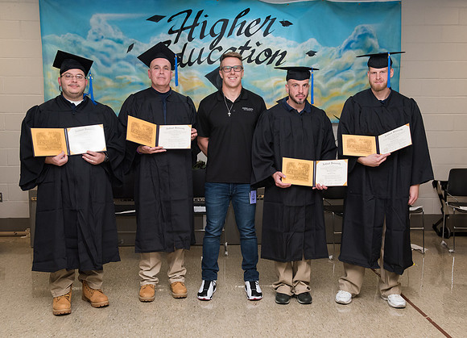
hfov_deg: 47.1
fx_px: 535
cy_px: 172
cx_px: 237
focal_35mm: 40
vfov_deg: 35.0
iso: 2000
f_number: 7.1
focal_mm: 36
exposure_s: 1/160
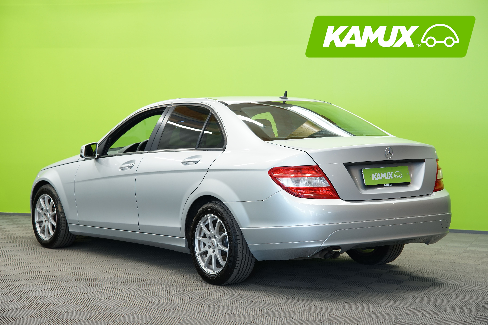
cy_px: 162
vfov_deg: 19.2
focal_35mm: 71
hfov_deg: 28.5
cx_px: 244
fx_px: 962
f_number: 5.6
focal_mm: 71
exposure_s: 1/15
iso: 500
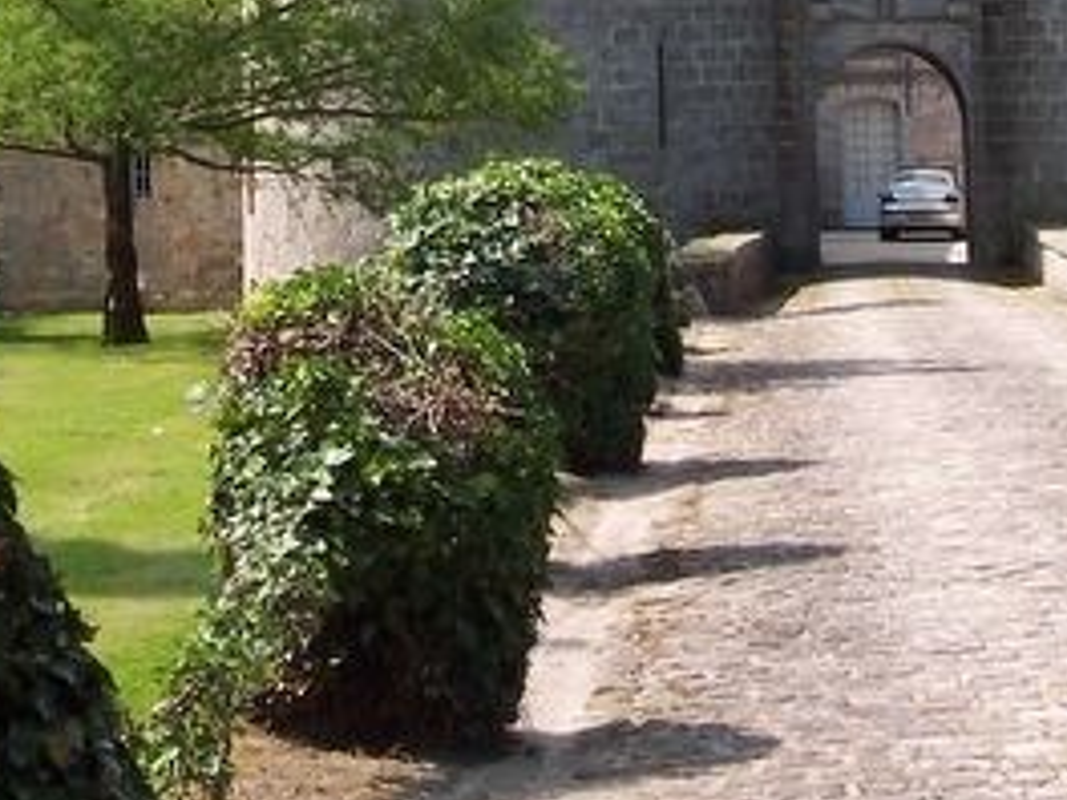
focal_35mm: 115
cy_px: -289
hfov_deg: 17.1
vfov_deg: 12.4
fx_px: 3545
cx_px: 649
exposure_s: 1/350
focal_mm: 8
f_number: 4.8
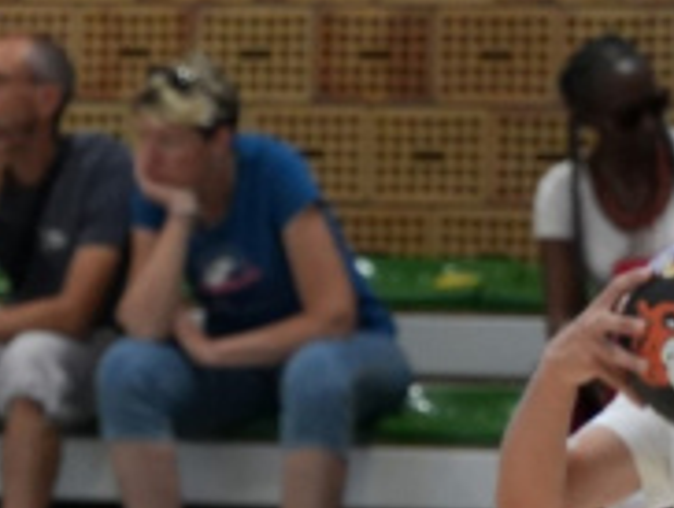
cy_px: 172
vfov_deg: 3.1
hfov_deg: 4.1
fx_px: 9263
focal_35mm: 475
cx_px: -767
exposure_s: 1/640
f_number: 4
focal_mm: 75
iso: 1600
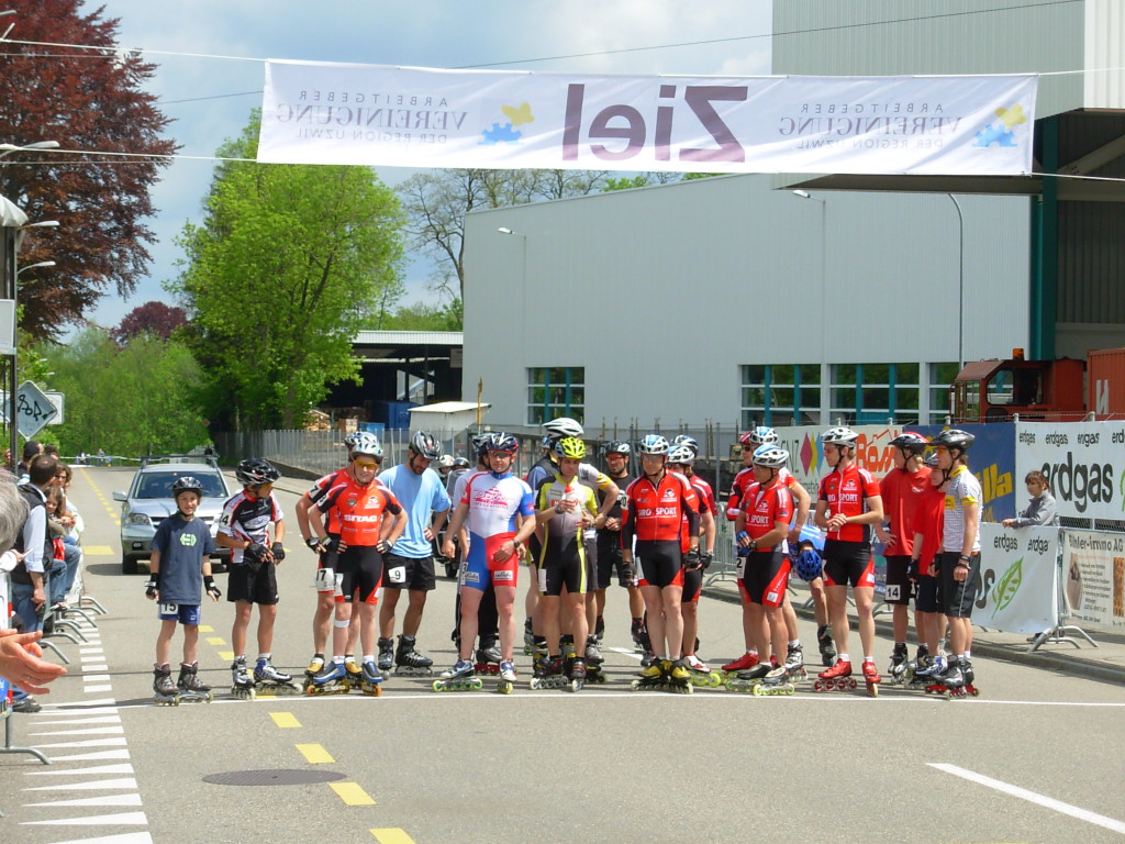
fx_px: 2892
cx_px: 562
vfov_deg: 16.6
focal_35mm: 89
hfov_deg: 22.0
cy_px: 422
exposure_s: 1/790
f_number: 3.8
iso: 50
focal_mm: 14.7
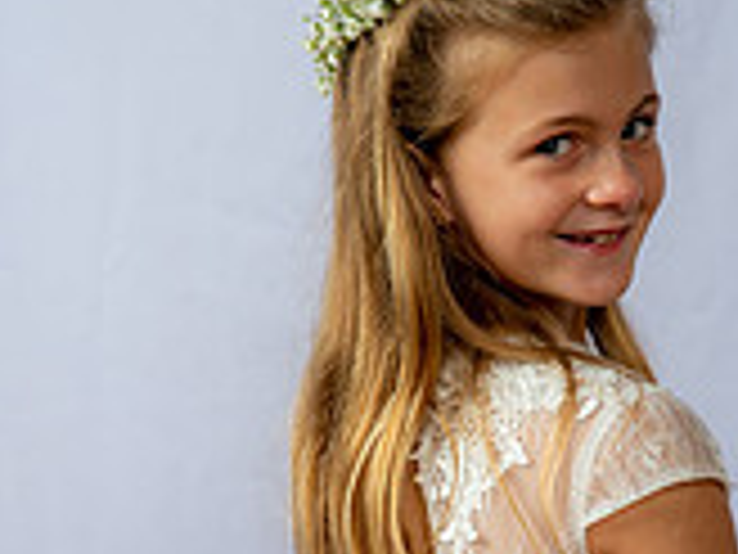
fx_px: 4776
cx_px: 524
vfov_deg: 6.6
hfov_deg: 8.8
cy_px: 491
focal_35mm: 224
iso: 250
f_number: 6.3
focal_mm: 85
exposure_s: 1/200
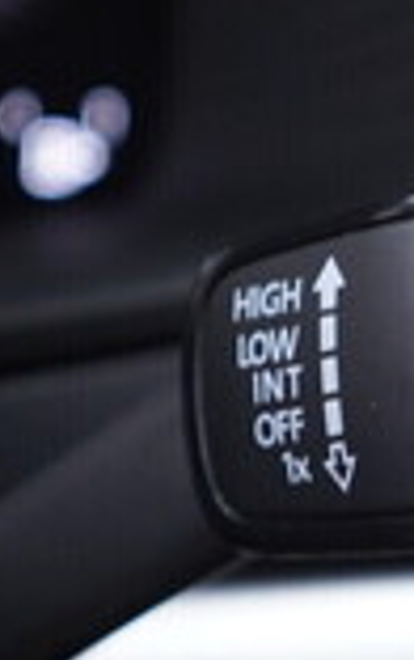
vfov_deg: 16.2
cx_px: 439
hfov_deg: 10.1
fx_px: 2320
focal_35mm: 129
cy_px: 366
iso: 250
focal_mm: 24
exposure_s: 1/40
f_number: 2.8
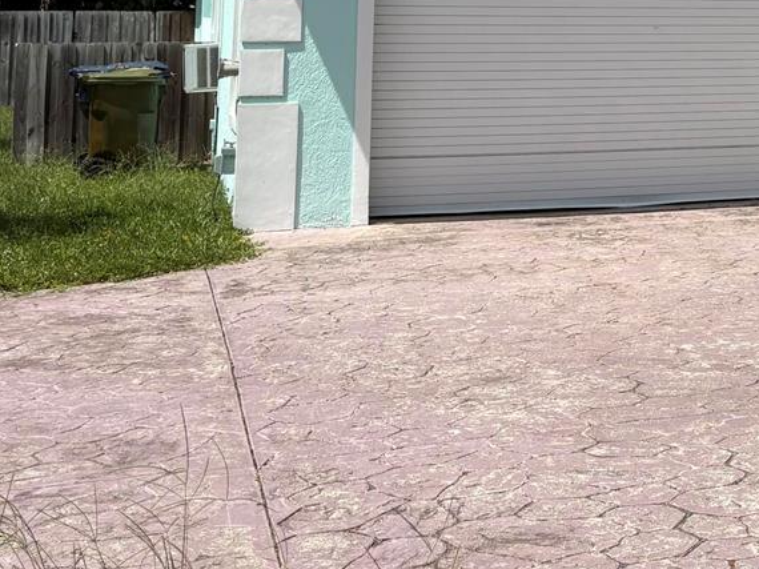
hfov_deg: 23.8
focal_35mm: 73
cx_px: 957
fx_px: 1600
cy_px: -103
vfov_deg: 19.1
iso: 50
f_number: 1.6
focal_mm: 5.96
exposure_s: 1/4950
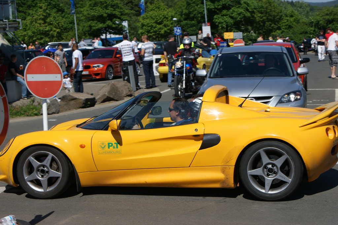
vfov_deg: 16.5
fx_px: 774
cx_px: 169
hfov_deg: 24.6
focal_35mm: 82
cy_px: 112
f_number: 9
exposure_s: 1/320
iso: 100
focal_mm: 55
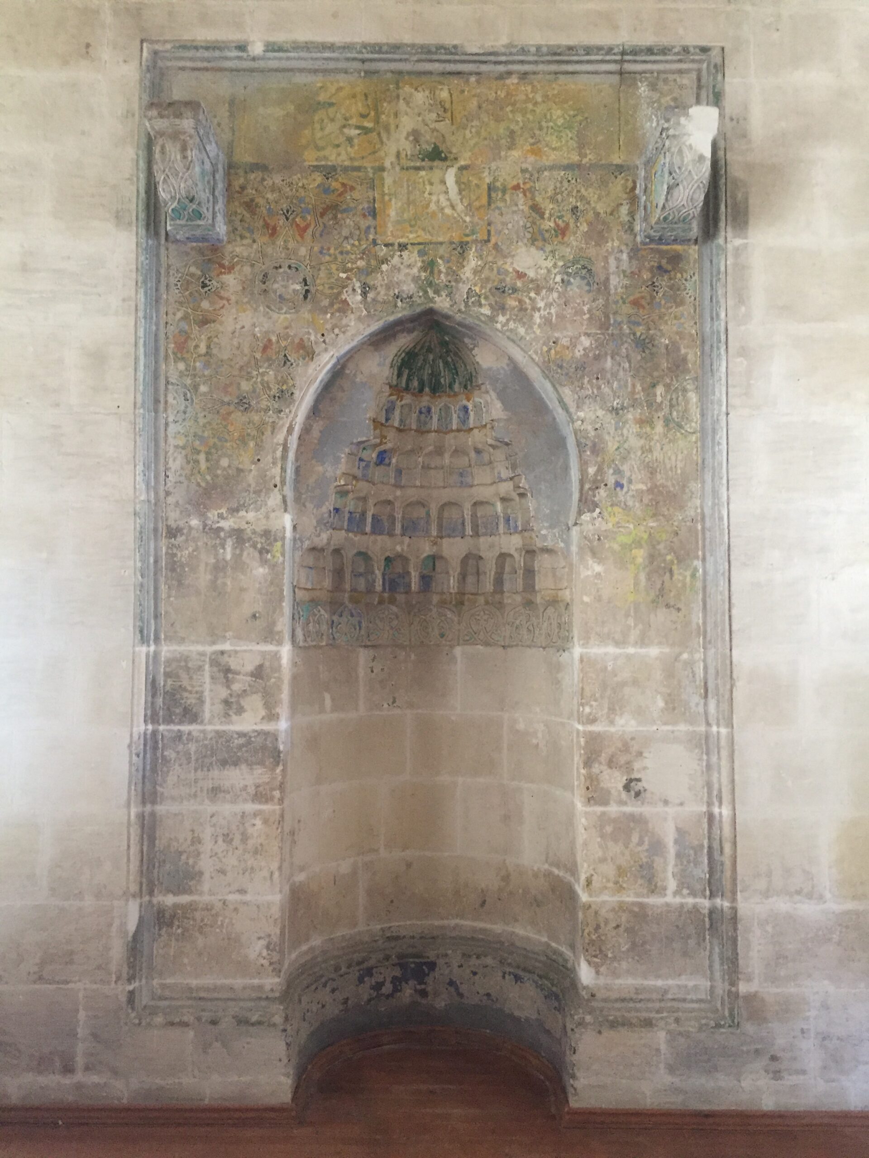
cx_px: 434
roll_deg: -0.1
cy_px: 579
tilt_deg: +3.8
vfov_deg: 61.7
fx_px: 971
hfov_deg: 48.2
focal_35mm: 29
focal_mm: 4.15
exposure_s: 1/20
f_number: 2.2
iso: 250
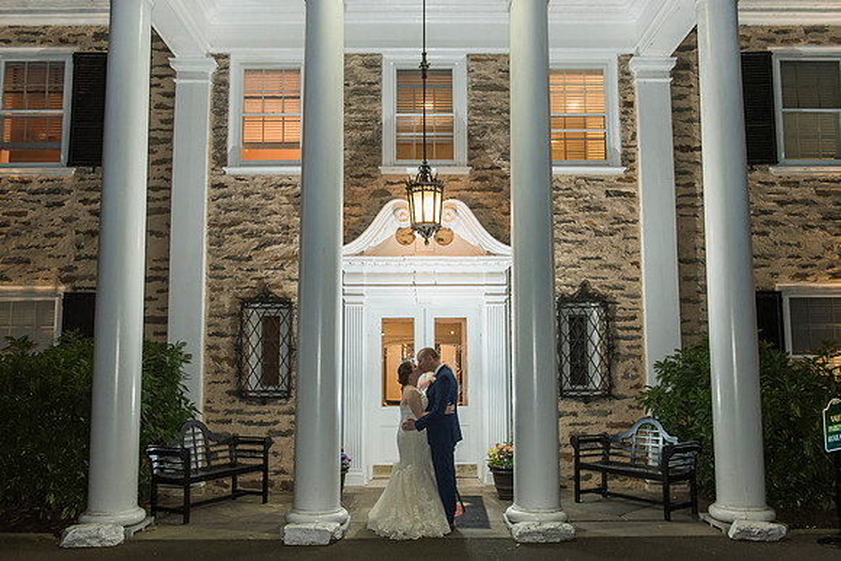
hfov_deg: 61.0
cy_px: 292
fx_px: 714
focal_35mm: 31
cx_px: 425
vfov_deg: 42.9
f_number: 4
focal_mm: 29
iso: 2000
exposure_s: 1/60
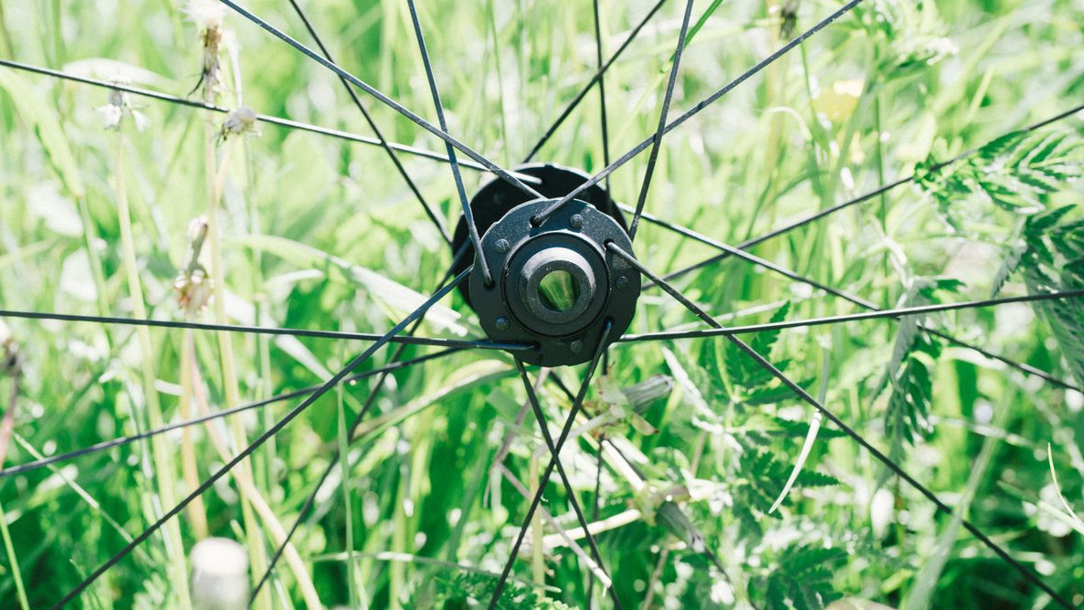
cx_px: 542
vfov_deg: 13.4
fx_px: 2587
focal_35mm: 90
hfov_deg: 23.7
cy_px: 255
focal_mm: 85
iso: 400
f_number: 5.6
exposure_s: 1/500
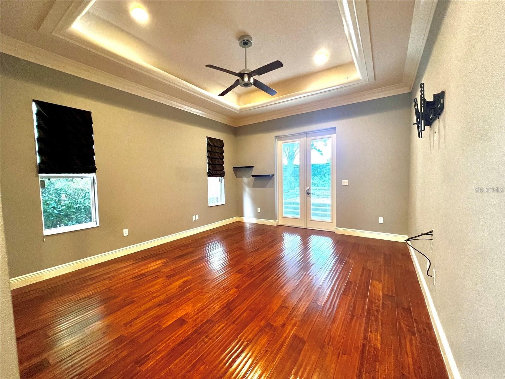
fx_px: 190
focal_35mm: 13
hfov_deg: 106.2
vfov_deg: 89.9
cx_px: 252
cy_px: 190
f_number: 1.8
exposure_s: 1/60
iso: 320
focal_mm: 1.57
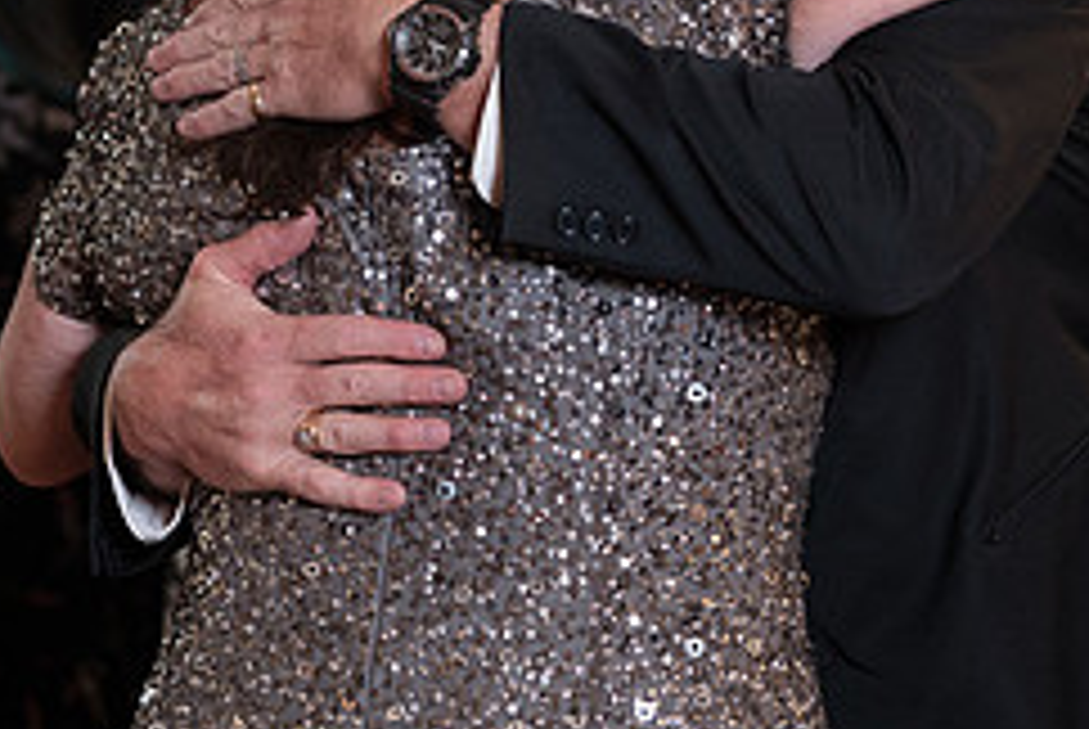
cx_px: 736
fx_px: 7632
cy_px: 252
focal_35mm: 252
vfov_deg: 5.5
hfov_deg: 8.2
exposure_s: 1/200
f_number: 4
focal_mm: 89
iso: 2000
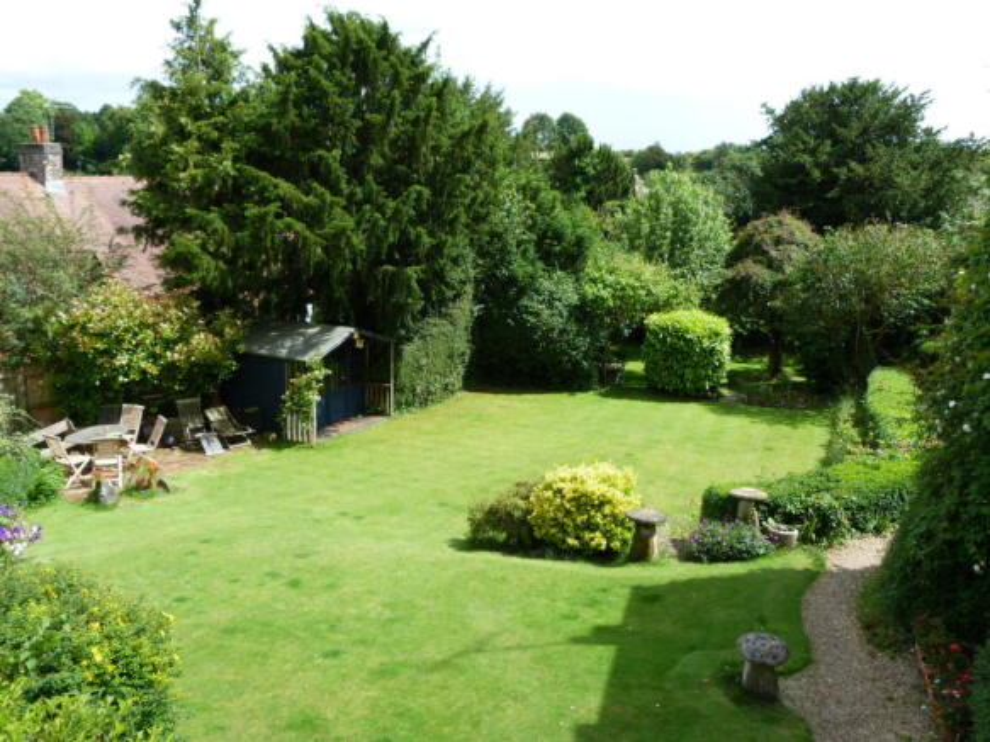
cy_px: 371
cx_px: 495
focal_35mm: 34
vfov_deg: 41.8
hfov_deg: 54.0
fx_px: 972
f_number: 4.5
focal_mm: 6.1
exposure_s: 1/250
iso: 80
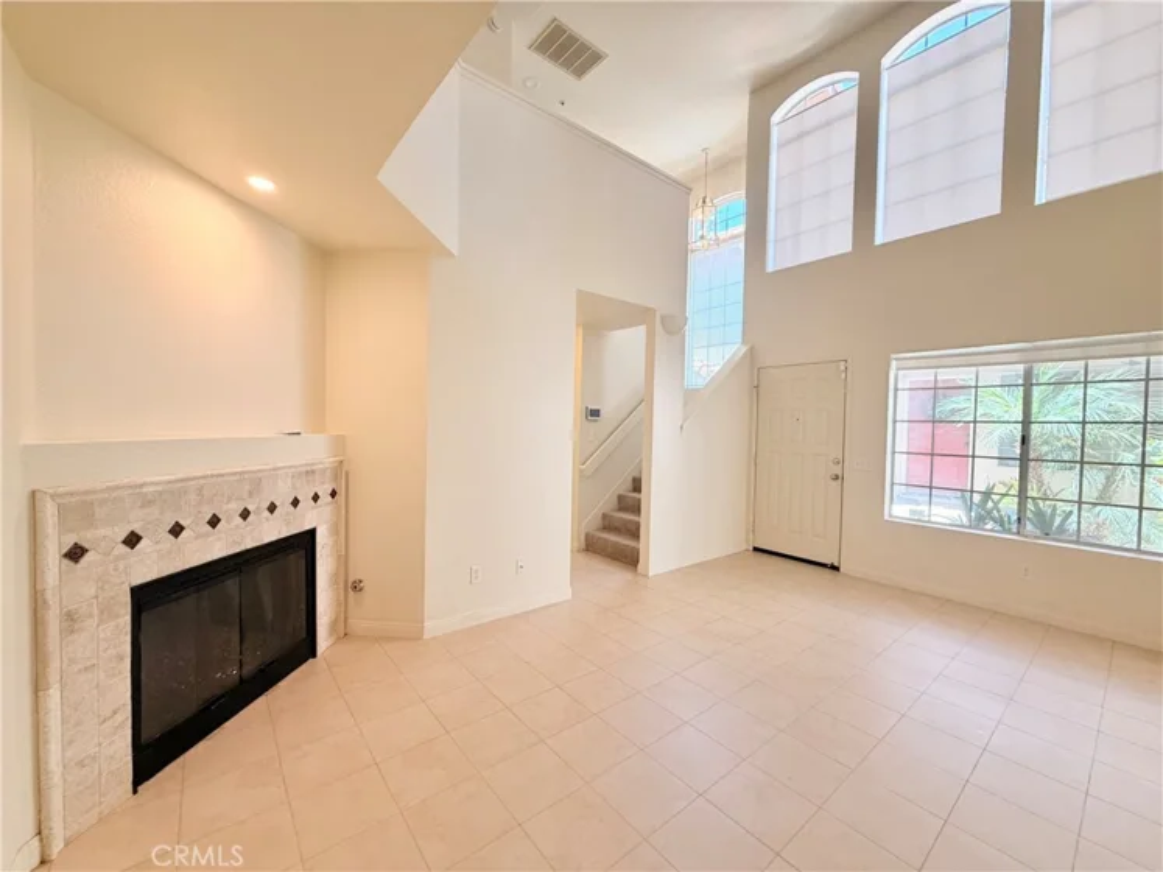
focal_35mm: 14
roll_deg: -1.2
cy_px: 436
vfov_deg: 85.7
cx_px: 582
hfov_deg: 102.1
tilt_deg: -1.8
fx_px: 470
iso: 160
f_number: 2.2
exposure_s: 1/120
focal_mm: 2.22
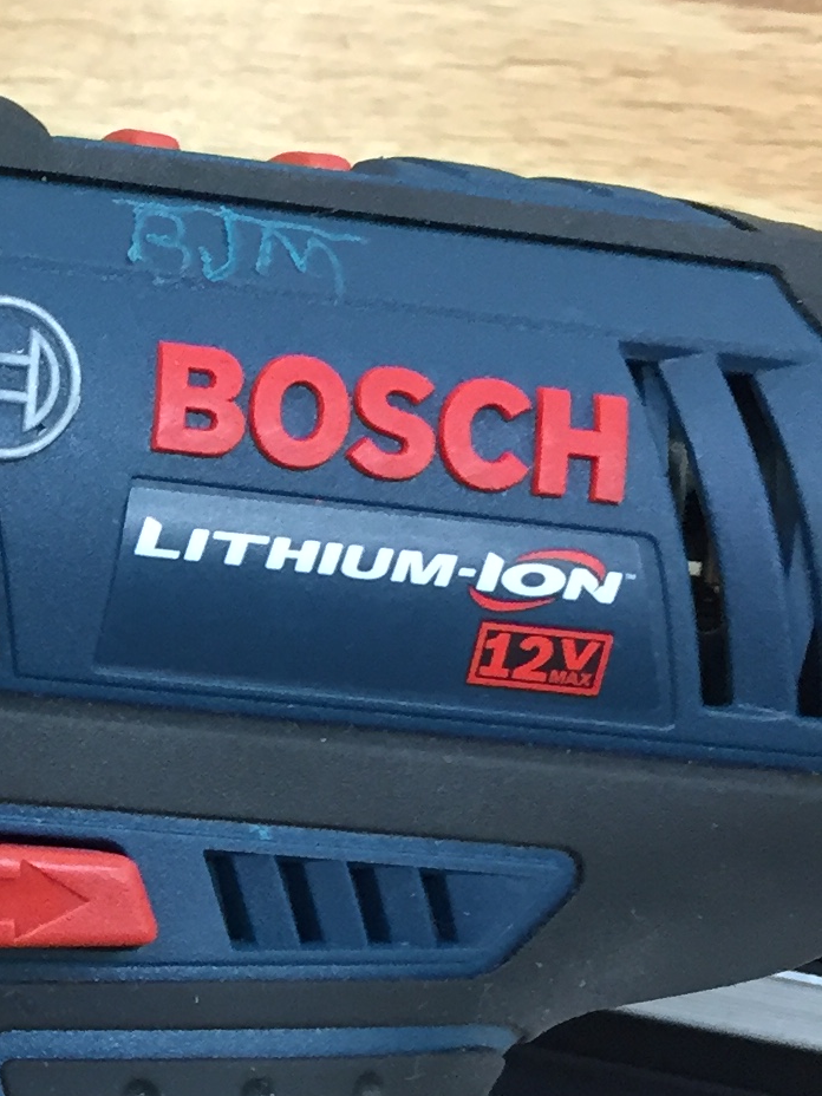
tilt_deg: -56.1
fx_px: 3229
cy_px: 955
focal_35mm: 102
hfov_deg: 13.2
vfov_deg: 19.0
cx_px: -621
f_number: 2.2
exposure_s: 1/30
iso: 40
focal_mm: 4.15
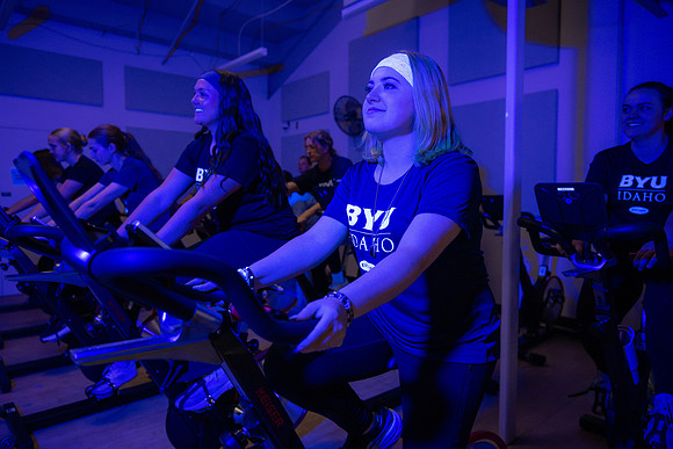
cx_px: 336
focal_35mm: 24
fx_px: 449
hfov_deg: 73.7
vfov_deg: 53.2
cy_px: 224
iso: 6400
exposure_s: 1/160
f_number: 2.8
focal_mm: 24
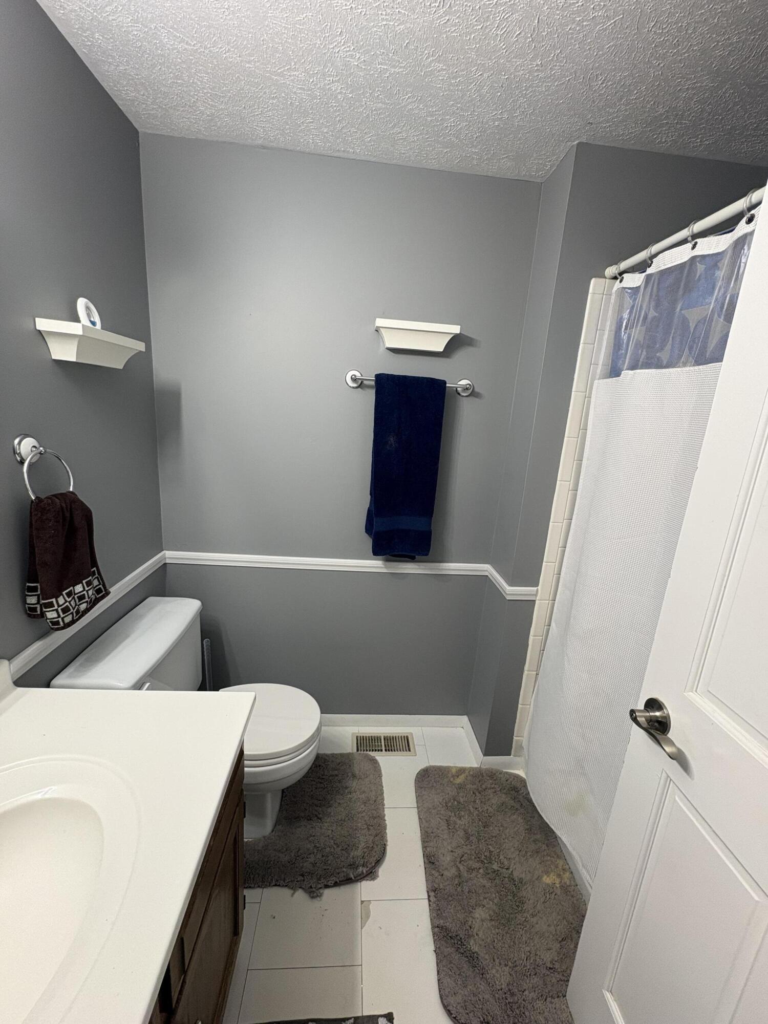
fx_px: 414
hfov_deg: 85.7
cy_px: 512
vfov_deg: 102.1
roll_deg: -4.7
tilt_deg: -13.2
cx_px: 384
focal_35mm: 14
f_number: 2.2
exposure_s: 1/120
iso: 160
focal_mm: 2.22
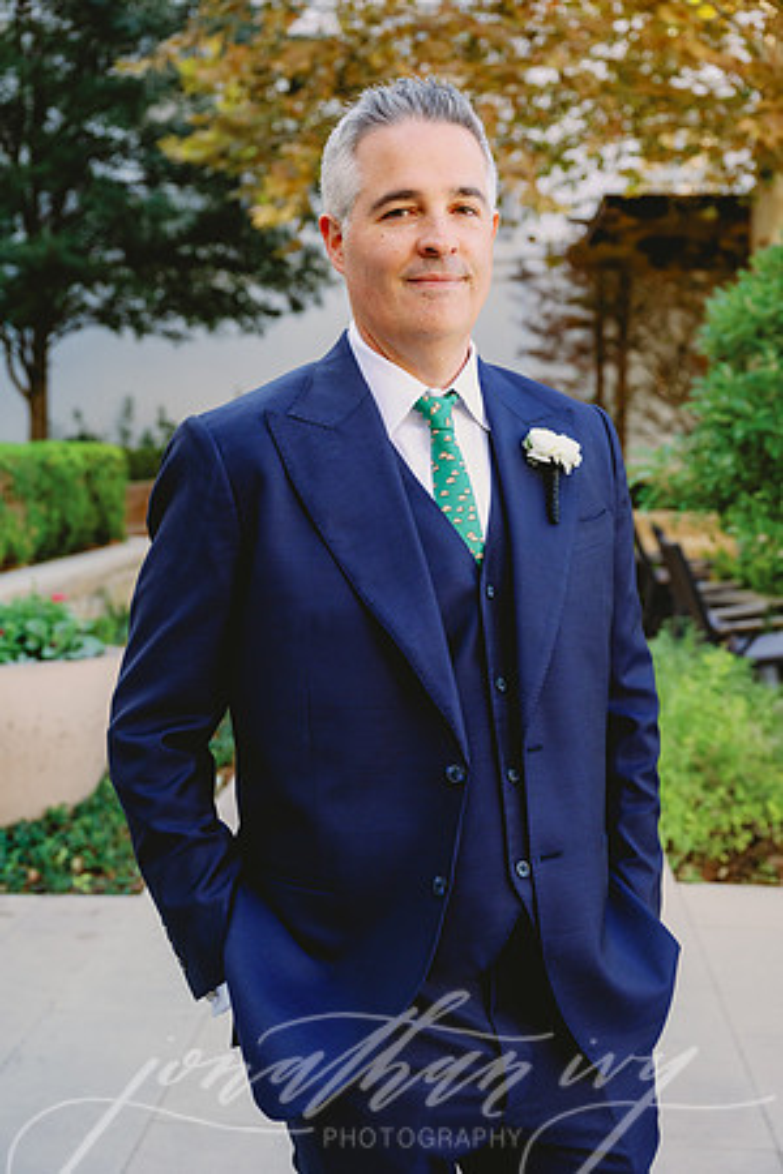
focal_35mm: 46
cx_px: 392
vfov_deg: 42.7
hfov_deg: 29.2
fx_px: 1501
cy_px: 587
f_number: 4
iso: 500
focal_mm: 46
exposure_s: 1/500
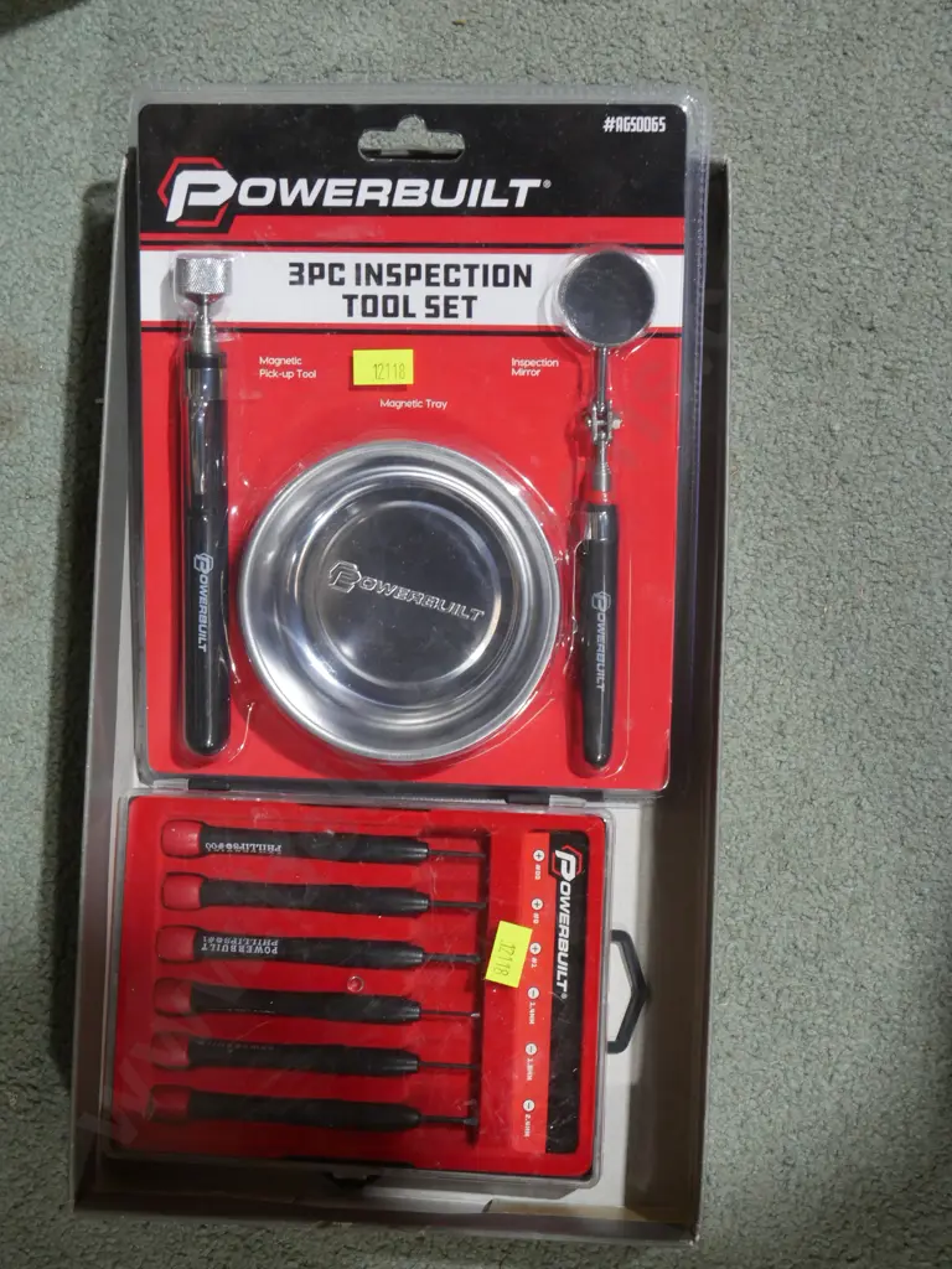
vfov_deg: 35.5
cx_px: 476
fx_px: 1980
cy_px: 634
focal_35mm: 54
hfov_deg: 27.0
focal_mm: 27
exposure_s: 1/60
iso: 1250
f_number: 5.3
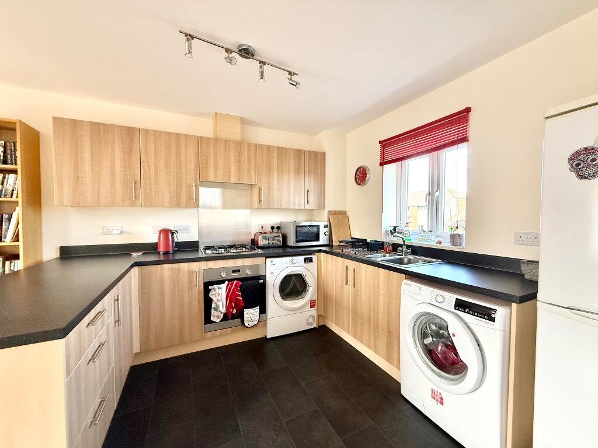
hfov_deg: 102.1
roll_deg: +0.0
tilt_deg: -1.5
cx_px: 299
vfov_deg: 85.7
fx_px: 242
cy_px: 224
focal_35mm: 14
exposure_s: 1/99
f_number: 2.2
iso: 320
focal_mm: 2.22
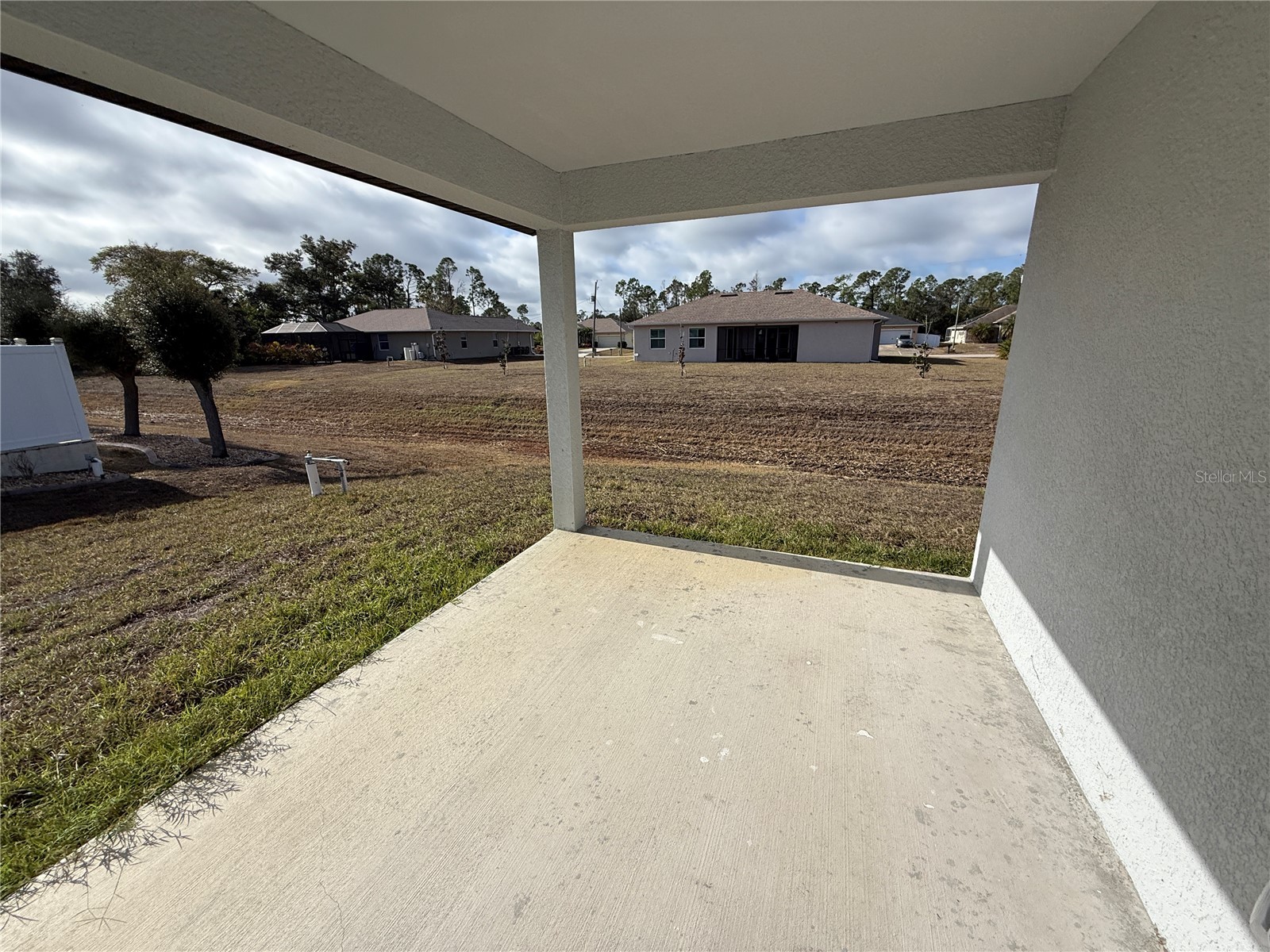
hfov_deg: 102.1
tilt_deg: -15.2
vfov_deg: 85.7
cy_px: 476
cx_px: 635
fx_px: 514
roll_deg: +2.9
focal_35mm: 14
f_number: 2.2
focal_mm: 2.22
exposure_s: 1/2841
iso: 50
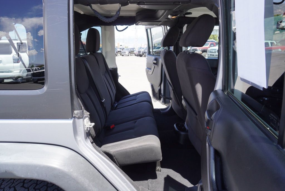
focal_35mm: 24
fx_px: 190
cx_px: 142
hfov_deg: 73.7
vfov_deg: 53.2
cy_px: 96
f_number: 5
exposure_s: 1/100
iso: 100
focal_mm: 16
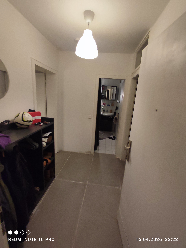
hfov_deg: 78.2
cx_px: 93
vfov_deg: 94.5
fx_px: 115
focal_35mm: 16
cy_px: 124
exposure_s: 1/34
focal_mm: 1.65
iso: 215
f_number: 2.2
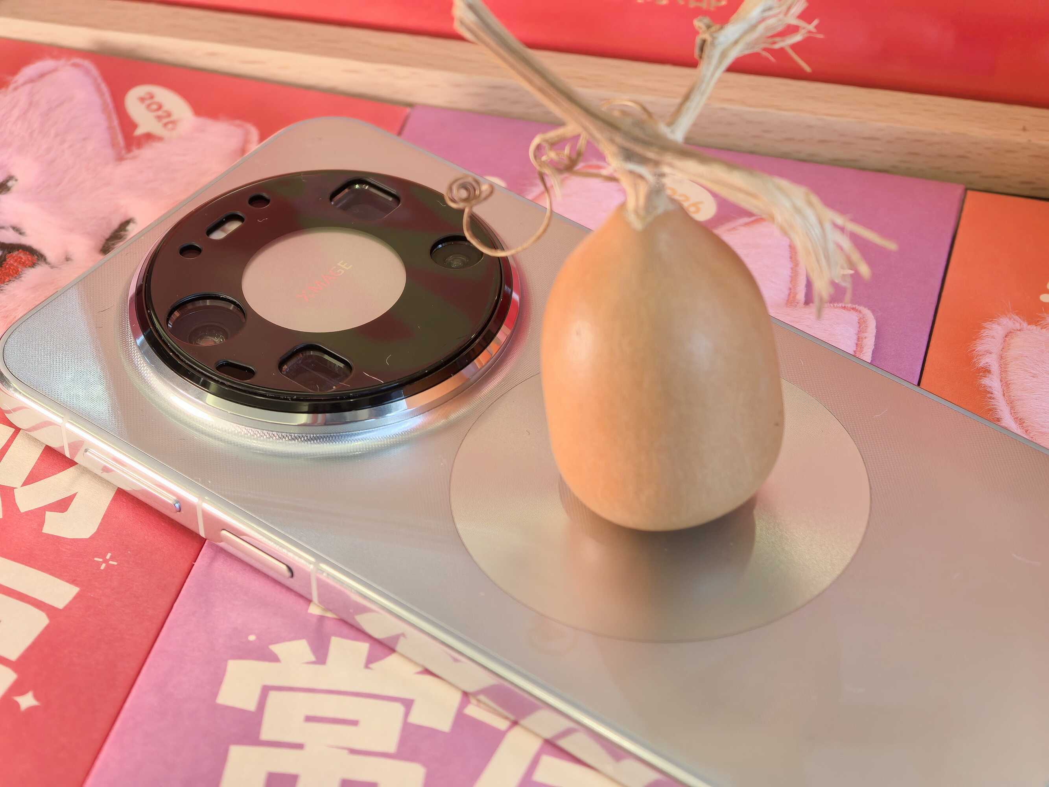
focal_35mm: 95
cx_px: 524
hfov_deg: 20.7
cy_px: 394
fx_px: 2879
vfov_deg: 15.6
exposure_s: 1/50
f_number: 2.1
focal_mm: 15
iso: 100
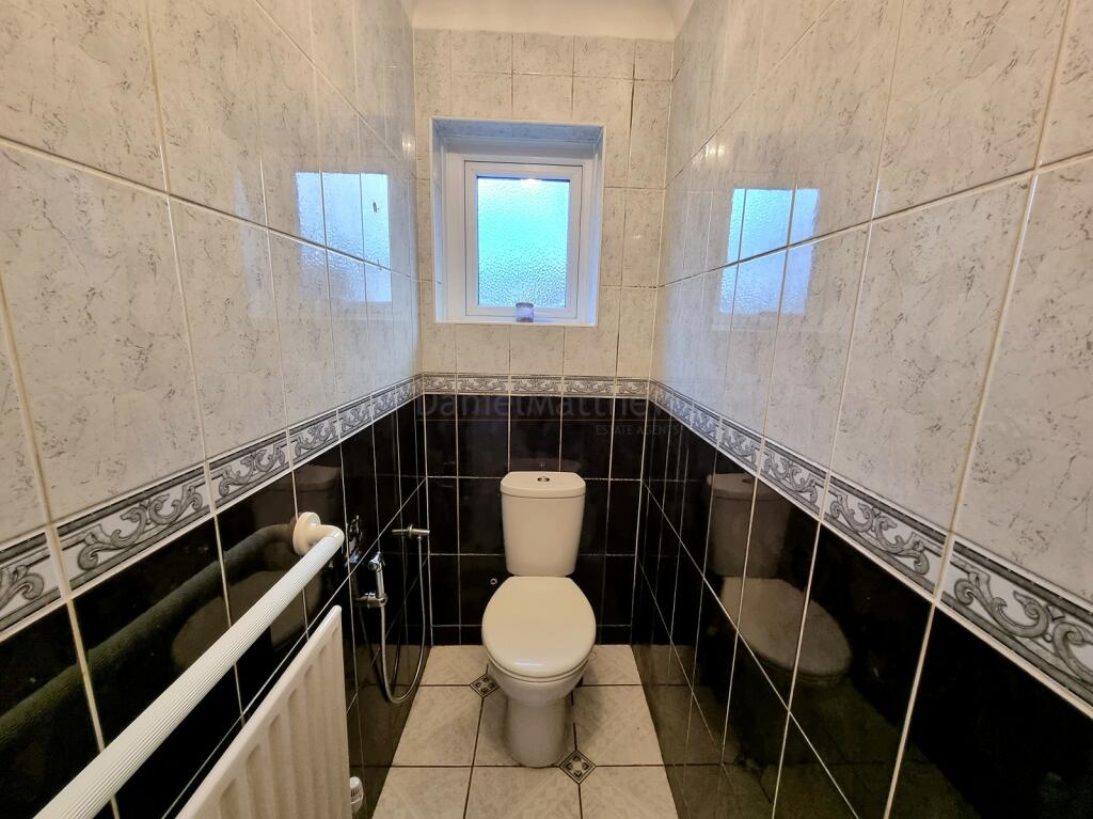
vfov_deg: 89.9
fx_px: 410
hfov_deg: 106.2
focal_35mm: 13
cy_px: 410
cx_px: 546
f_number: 2.2
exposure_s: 1/50
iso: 400
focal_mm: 2.2
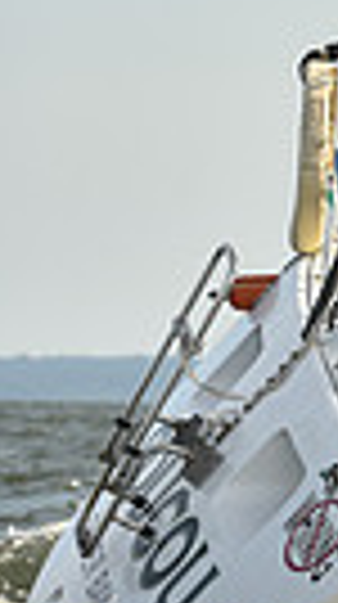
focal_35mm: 590
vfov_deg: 3.7
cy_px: 277
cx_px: 1226
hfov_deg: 2.0
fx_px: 9436
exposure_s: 1/800
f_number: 5.6
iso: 250
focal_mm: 130
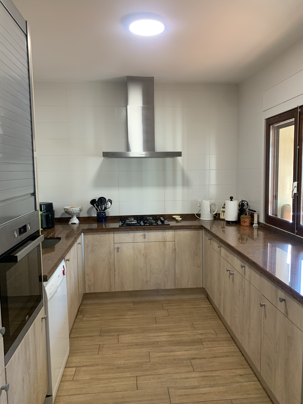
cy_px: 202
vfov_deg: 67.3
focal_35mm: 26
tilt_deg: -6.5
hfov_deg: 53.1
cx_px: 152
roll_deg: +1.0
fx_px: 303
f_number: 1.8
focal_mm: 4.25
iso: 100
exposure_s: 1/60
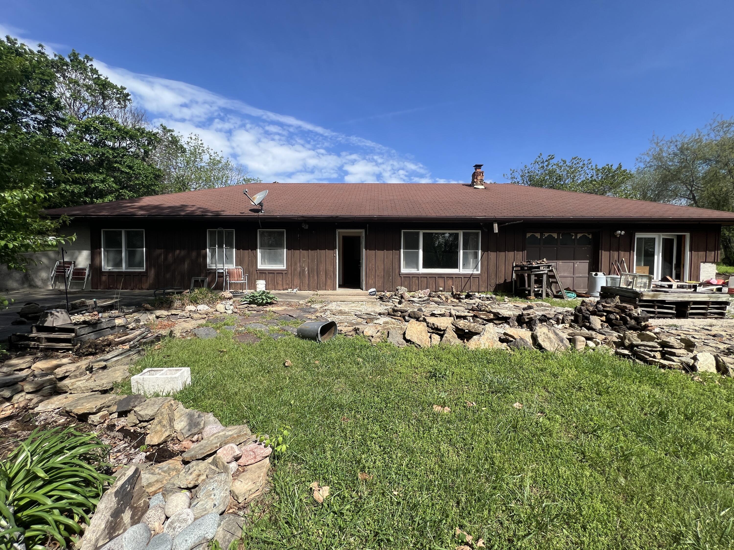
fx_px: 276
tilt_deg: -1.0
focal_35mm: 13
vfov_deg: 89.9
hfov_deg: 106.2
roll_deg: -0.5
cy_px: 275
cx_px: 367
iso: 32
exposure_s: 1/1220
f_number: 1.8
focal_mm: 1.57
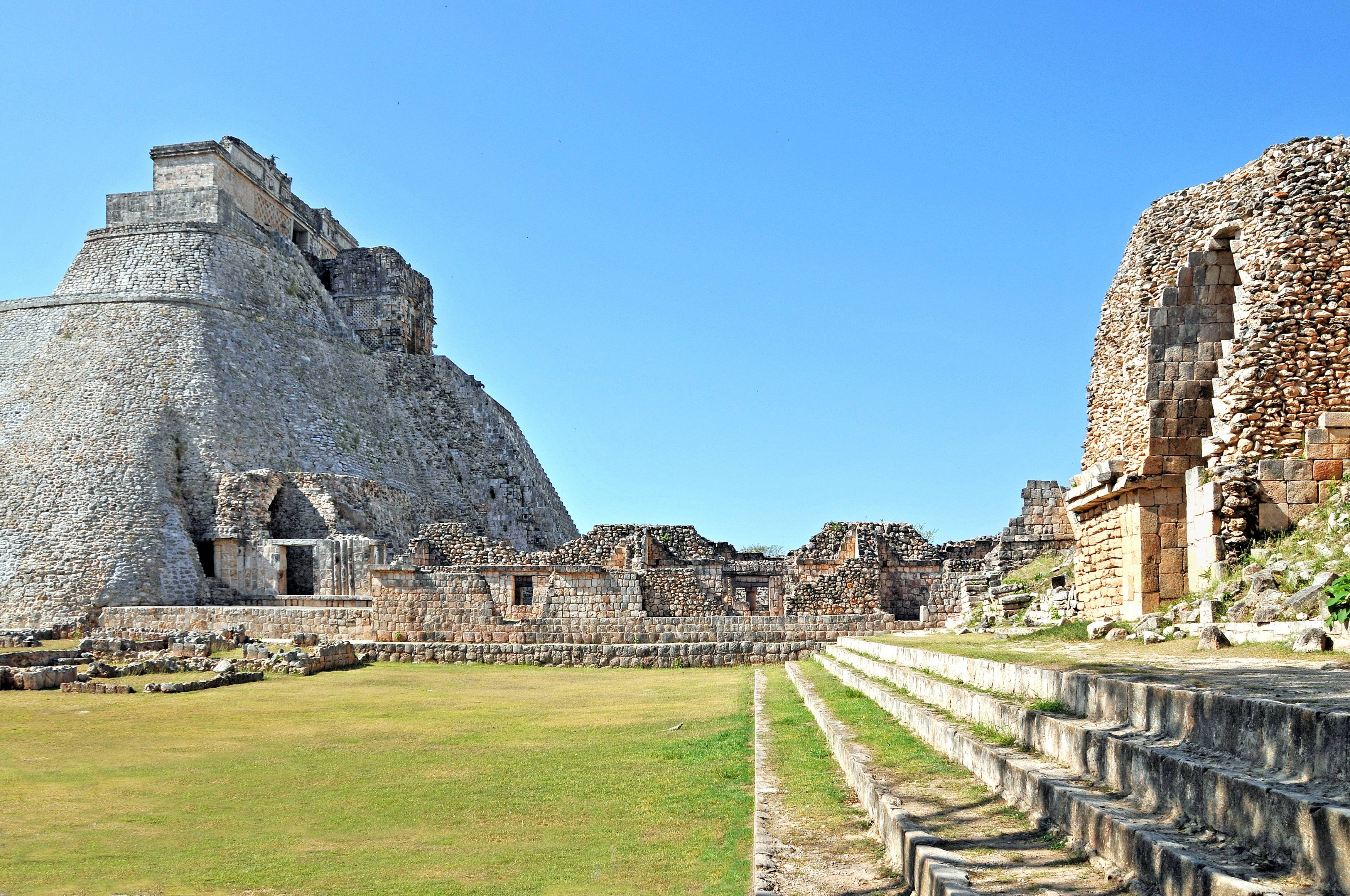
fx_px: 1011
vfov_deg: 47.8
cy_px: 448
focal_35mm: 27
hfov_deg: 67.4
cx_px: 675
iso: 200
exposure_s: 1/500
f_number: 11
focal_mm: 18
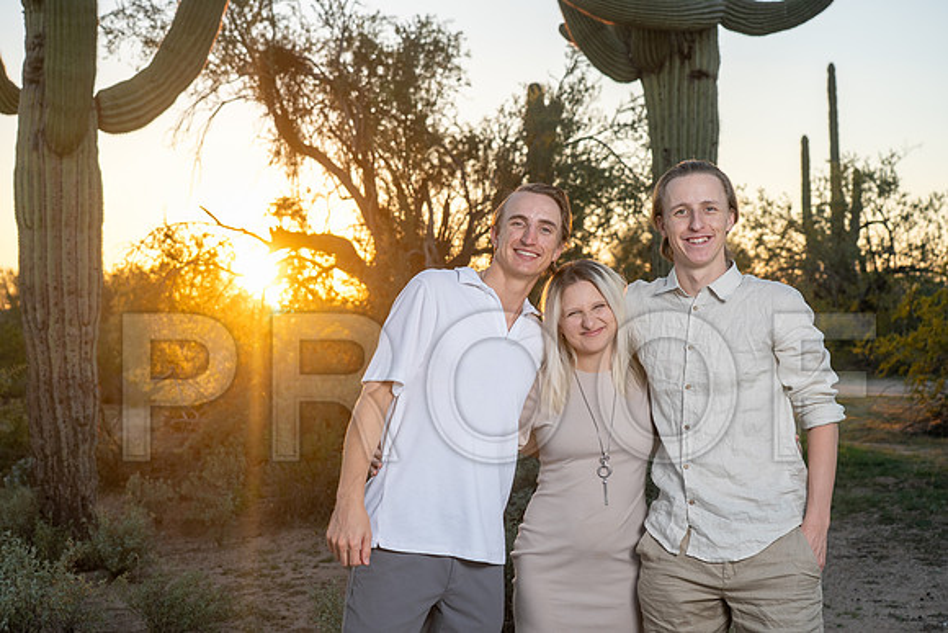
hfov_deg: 42.7
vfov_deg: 29.3
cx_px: 474
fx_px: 1212
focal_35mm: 46
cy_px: 316
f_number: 5
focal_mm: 46
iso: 100
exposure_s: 1/160
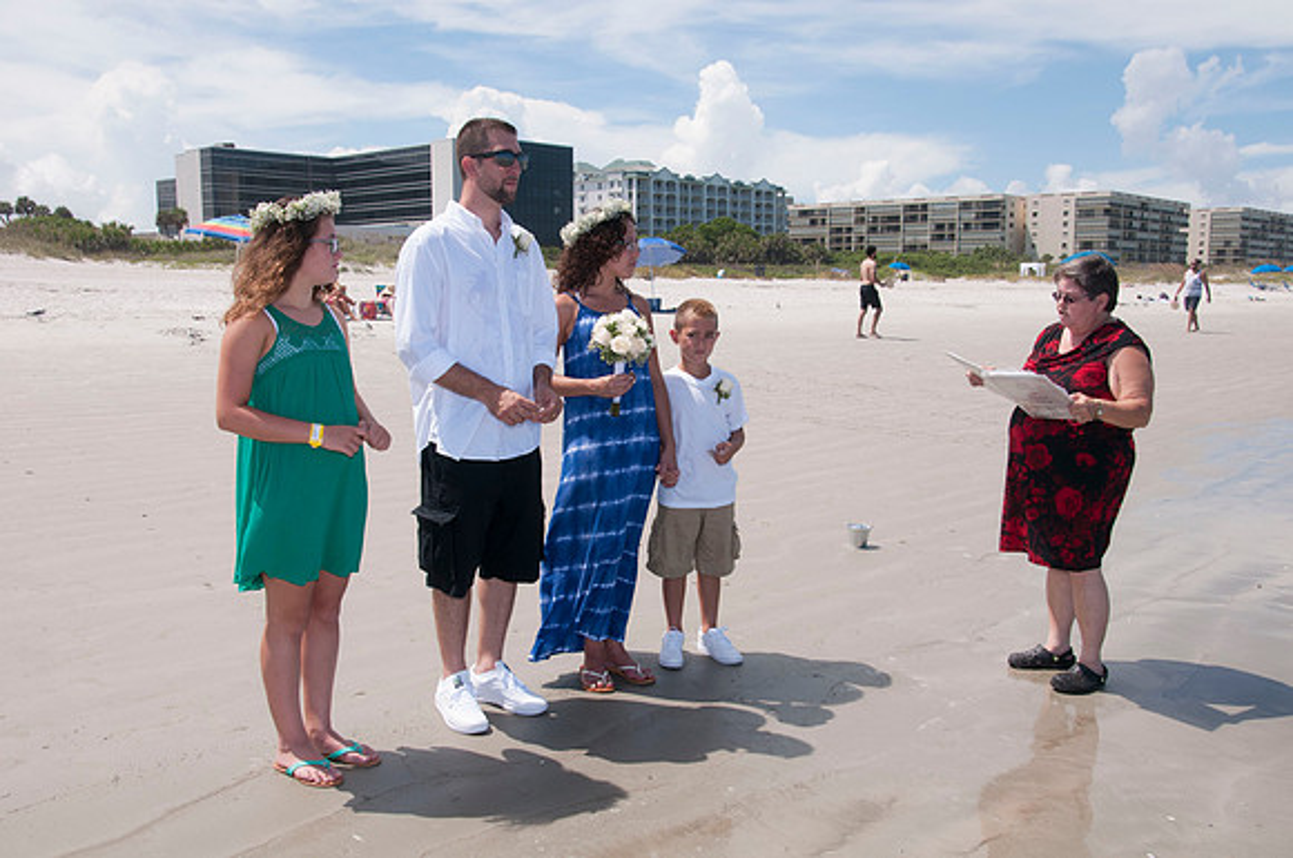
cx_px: 646
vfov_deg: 39.9
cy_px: 429
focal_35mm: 33
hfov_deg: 57.3
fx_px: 1184
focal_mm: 22
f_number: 10
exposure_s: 1/250
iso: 100
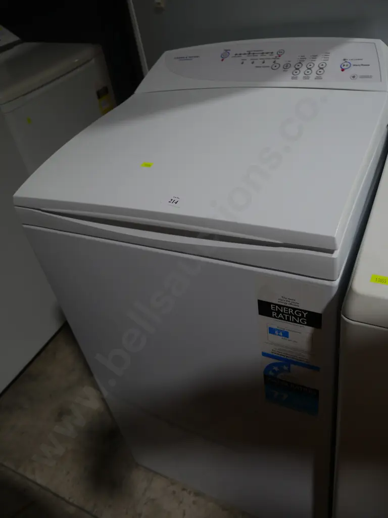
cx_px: 194
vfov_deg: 60.0
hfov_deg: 46.8
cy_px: 259
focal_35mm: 30
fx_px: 448
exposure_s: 1/160
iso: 200
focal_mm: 15
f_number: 4.5
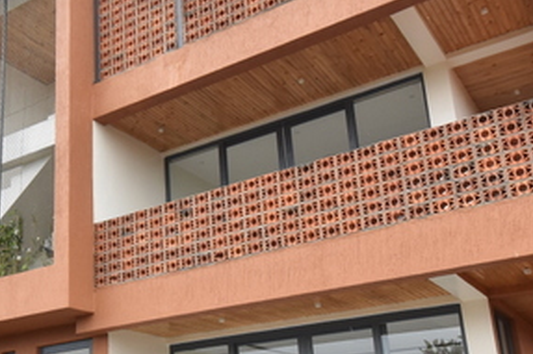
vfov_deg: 29.5
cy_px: 248
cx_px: 178
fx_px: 666
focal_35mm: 45
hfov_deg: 43.0
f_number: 8
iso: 500
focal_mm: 10
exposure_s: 1/500
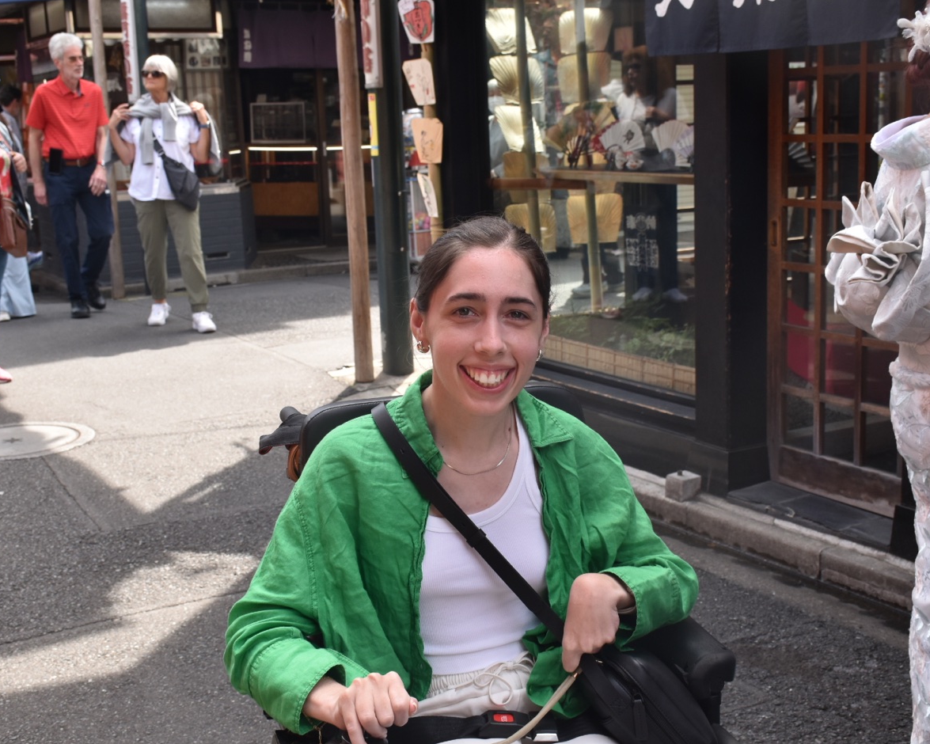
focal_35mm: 47
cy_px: 378
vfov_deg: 32.4
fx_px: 1282
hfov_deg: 39.9
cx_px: 459
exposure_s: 1/250
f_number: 8
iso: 360
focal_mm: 27
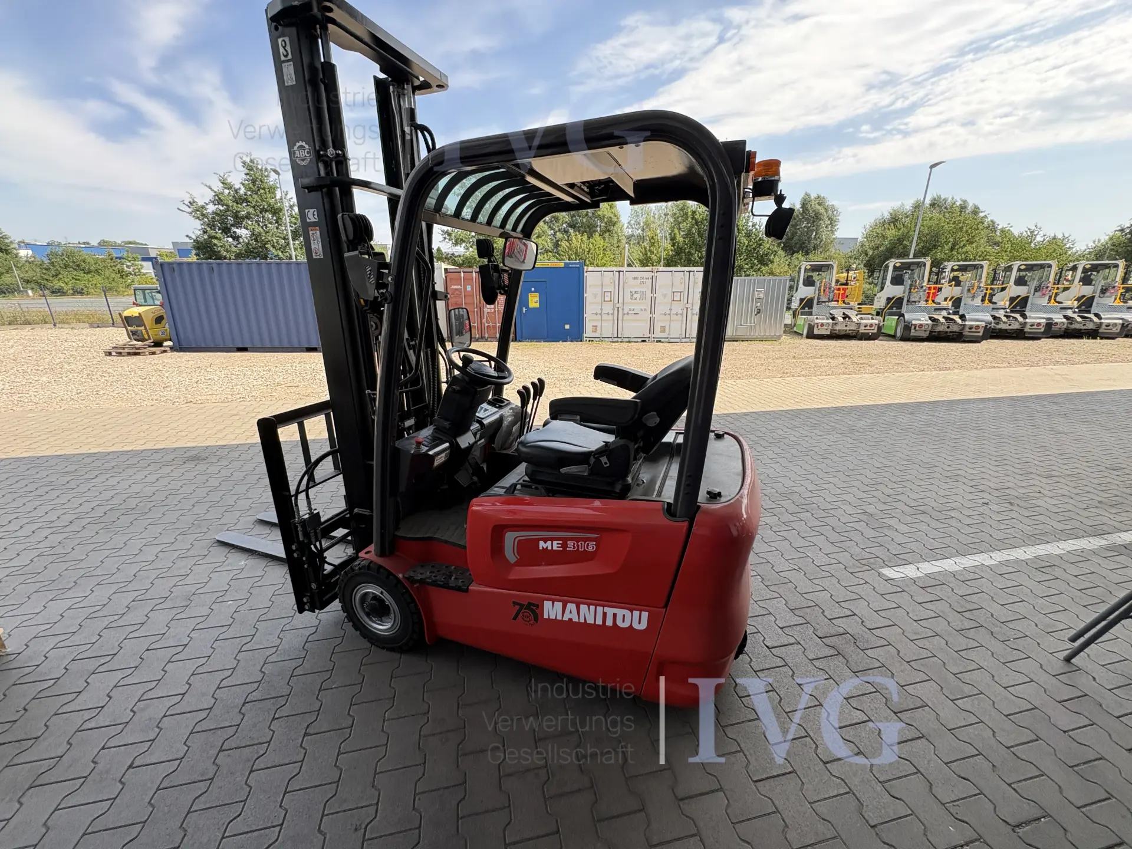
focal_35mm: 14
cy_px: 424
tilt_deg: -18.1
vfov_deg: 85.7
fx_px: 458
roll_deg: -0.7
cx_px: 566
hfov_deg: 102.1
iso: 50
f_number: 2.2
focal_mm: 2.22
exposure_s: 1/433
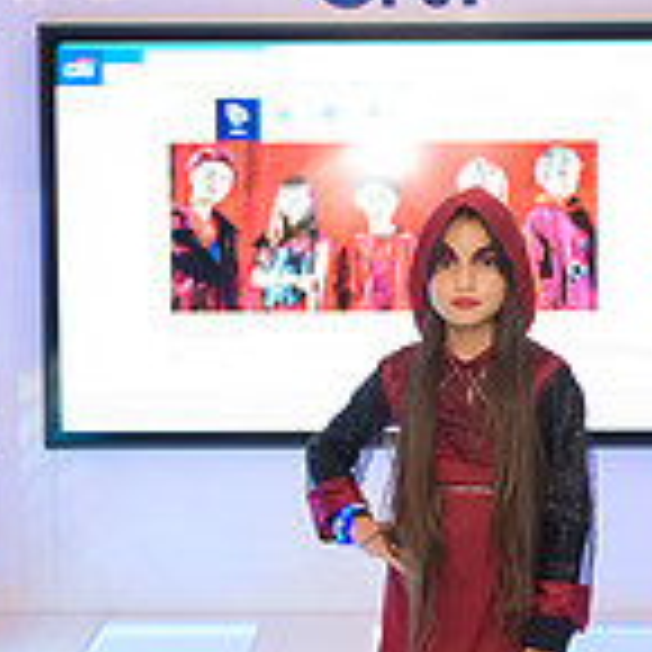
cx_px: 373
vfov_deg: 18.9
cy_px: 339
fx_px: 1960
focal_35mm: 92
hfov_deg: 18.9
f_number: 3.2
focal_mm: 27
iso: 800
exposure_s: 1/125
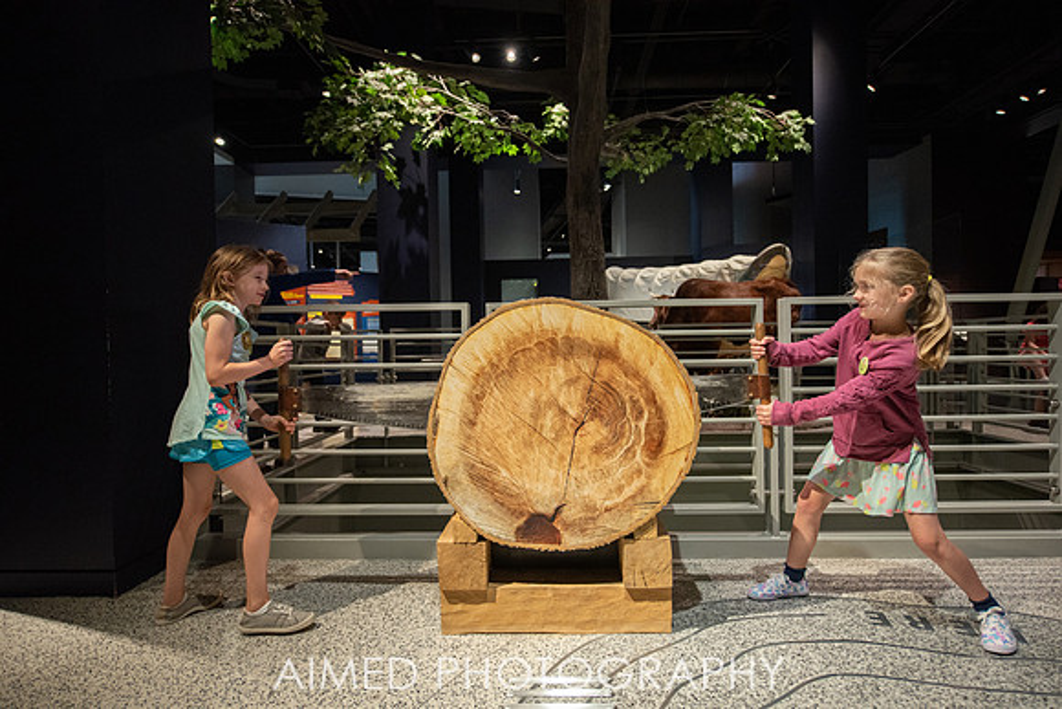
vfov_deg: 62.0
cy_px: 354
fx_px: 590
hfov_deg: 84.0
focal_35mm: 20
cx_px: 531
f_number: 2.8
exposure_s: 1/200
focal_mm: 20
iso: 2000
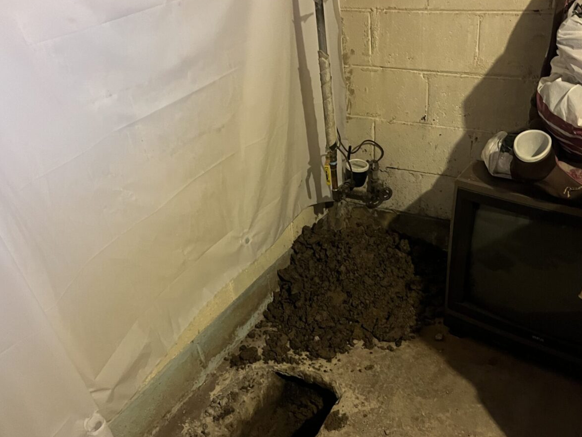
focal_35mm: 32
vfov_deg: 44.1
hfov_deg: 56.7
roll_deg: +5.4
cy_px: 246
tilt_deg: -34.8
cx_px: 317
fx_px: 538
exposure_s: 1/30
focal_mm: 5.1
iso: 640
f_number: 1.6
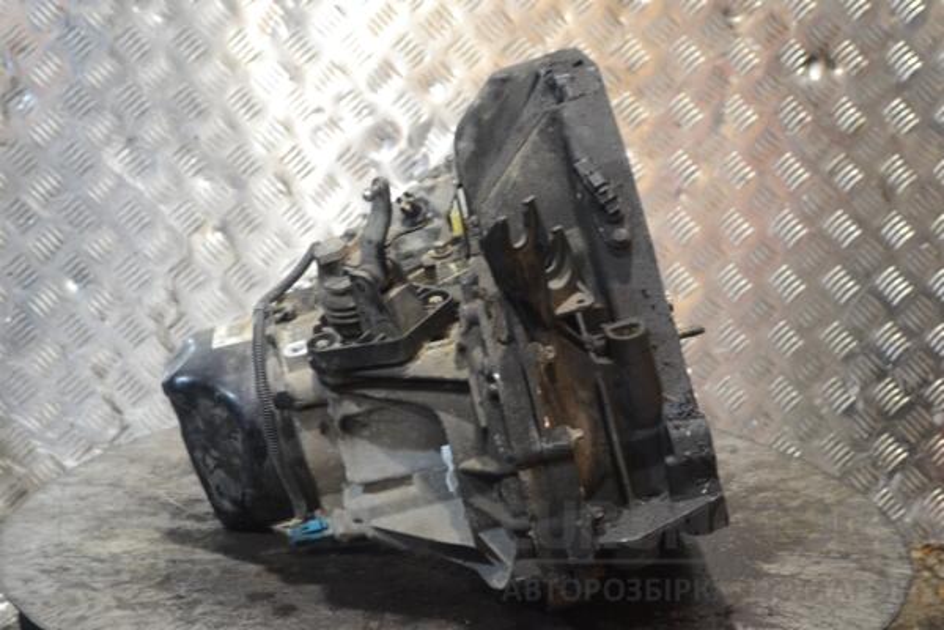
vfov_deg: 20.6
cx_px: 472
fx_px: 1731
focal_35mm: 66
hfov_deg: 30.5
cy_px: 315
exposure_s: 1/30
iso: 1100
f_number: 5.3
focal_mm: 44
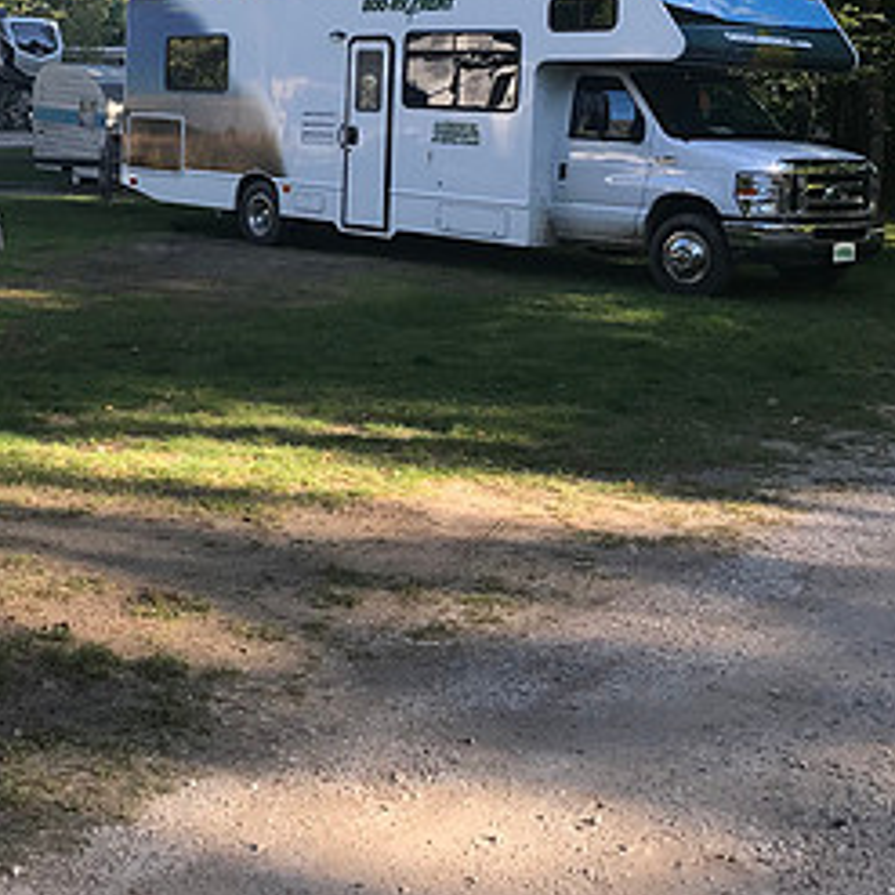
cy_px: 154
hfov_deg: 29.1
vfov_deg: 28.8
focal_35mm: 58
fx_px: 1697
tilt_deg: -1.2
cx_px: 236
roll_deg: -0.3
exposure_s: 1/363
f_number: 1.8
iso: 20
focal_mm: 3.99
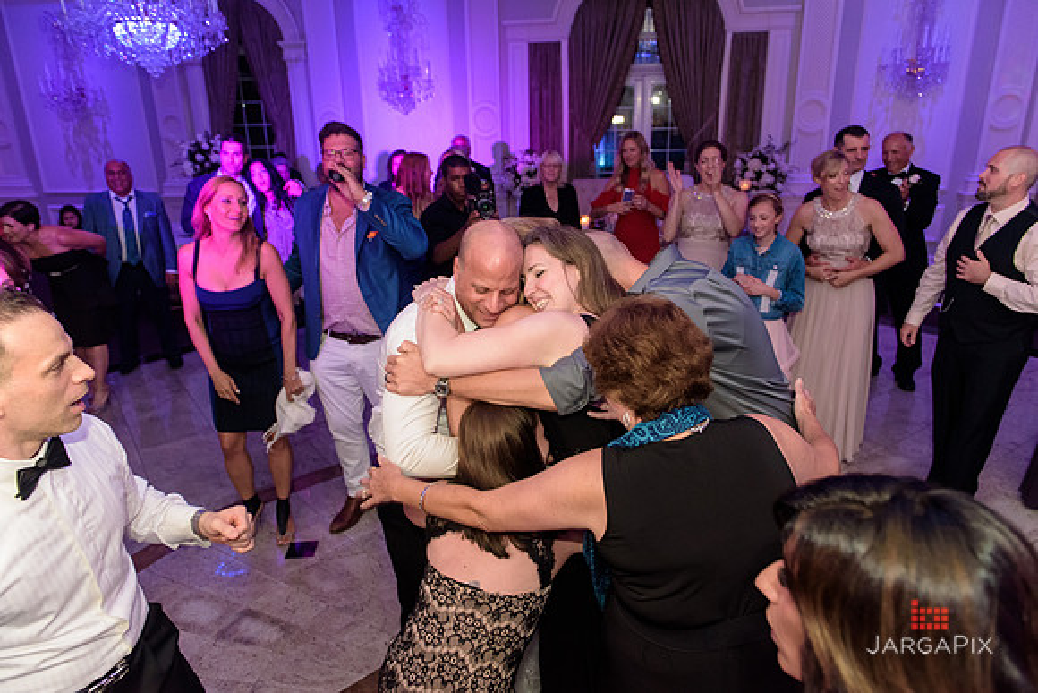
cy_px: 346
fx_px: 692
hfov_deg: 73.7
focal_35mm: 24
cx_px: 519
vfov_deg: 53.2
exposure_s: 1/125
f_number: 3.2
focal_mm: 24
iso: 3200
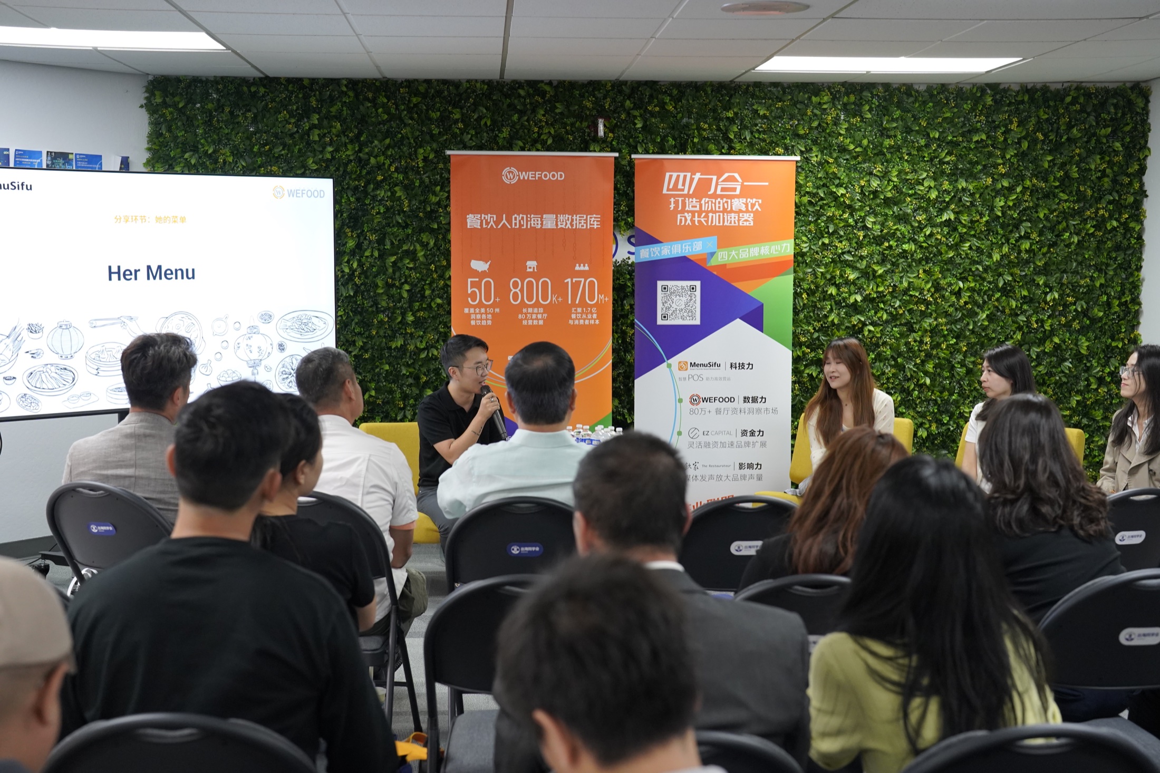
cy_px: 386
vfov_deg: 27.0
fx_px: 1611
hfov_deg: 39.6
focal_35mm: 50
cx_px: 580
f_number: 4
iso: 2500
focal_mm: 50
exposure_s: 1/160
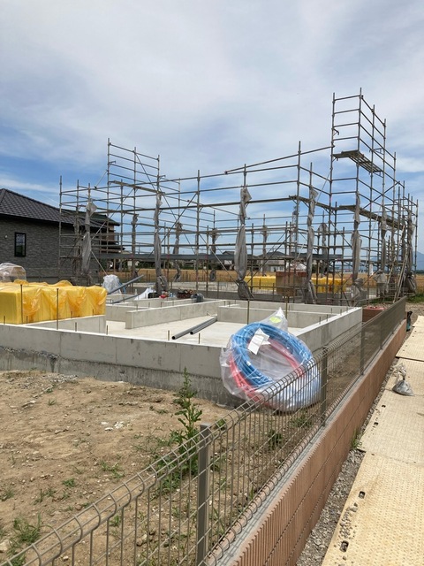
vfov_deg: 63.4
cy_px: 283
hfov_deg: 49.7
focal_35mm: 28
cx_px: 212
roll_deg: -2.4
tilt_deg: -0.7
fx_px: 457
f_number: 1.8
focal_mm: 3.99
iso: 25
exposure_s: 1/4367
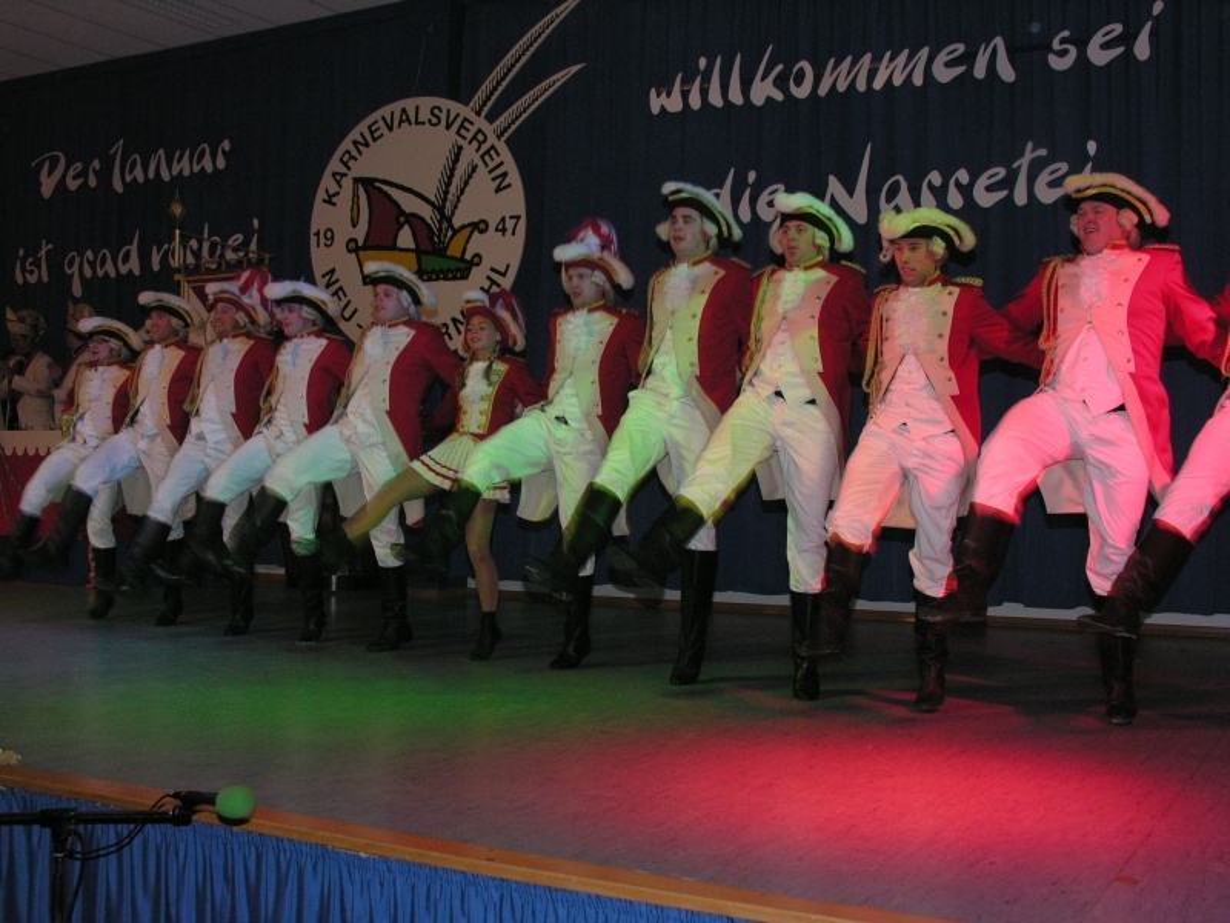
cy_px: 462
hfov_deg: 46.8
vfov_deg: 36.0
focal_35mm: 40
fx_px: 1421
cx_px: 615
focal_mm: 10.2
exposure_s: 1/60.1
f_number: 4.1
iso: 200
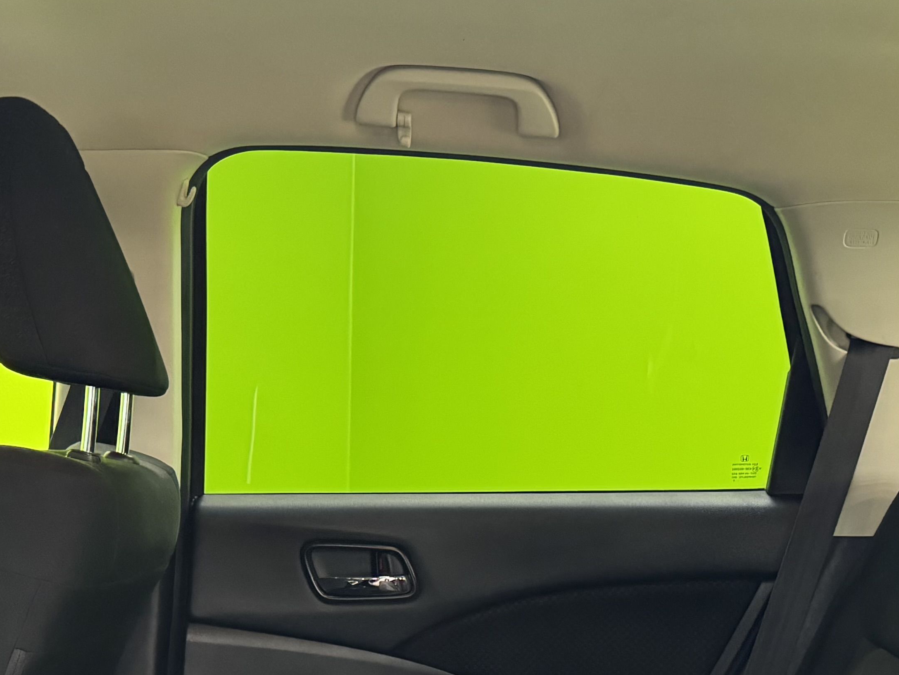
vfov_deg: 21.4
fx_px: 1636
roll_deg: -1.7
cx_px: 488
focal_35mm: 63
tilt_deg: -12.2
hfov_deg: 30.7
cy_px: 836
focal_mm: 6.76
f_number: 1.78
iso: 800
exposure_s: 1/33
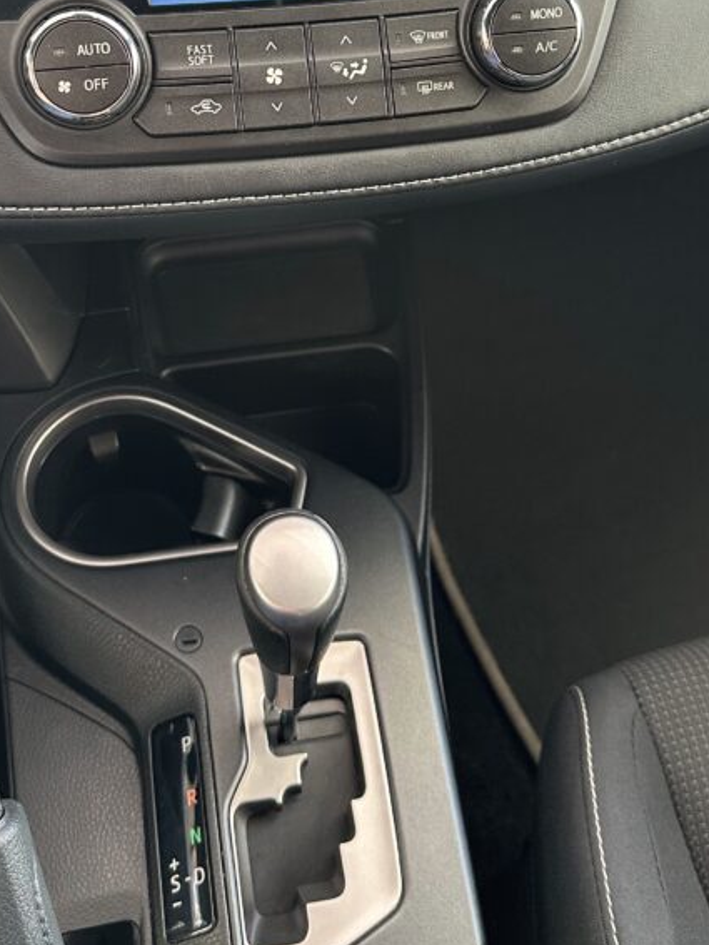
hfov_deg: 32.2
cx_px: 335
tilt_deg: -50.6
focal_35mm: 45
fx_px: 1228
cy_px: 236
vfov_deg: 40.9
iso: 250
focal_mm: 6.86
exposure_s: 1/70
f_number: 1.78
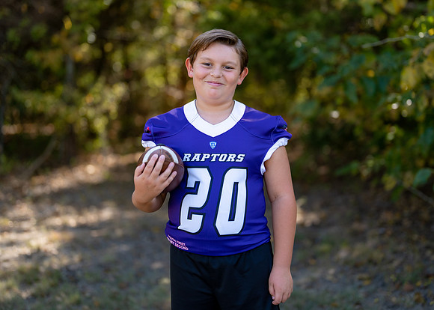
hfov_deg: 32.9
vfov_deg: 23.8
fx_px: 735
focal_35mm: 60
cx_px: 236
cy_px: 136
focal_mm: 50
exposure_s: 1/2000
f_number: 1.2
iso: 100
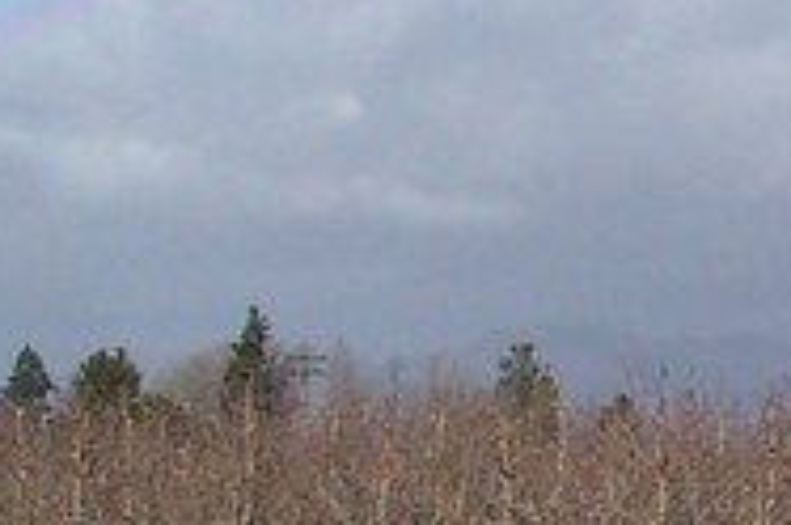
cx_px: 1261
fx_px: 3860
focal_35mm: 176
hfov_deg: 11.1
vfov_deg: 7.8
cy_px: 224
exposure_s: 1/1000
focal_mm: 8
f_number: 4.8
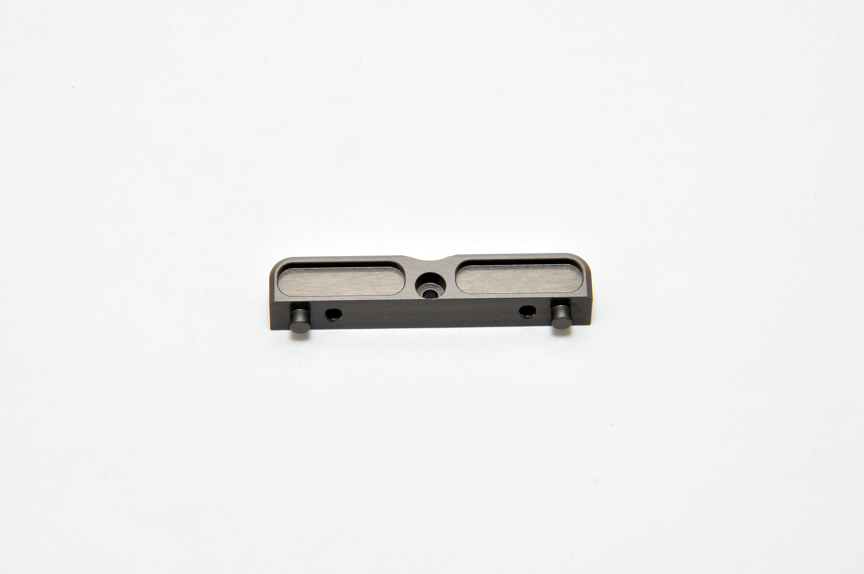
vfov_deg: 7.9
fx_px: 4171
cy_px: 287
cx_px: 432
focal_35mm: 174
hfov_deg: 11.8
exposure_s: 1/60
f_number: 22
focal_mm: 116
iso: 400
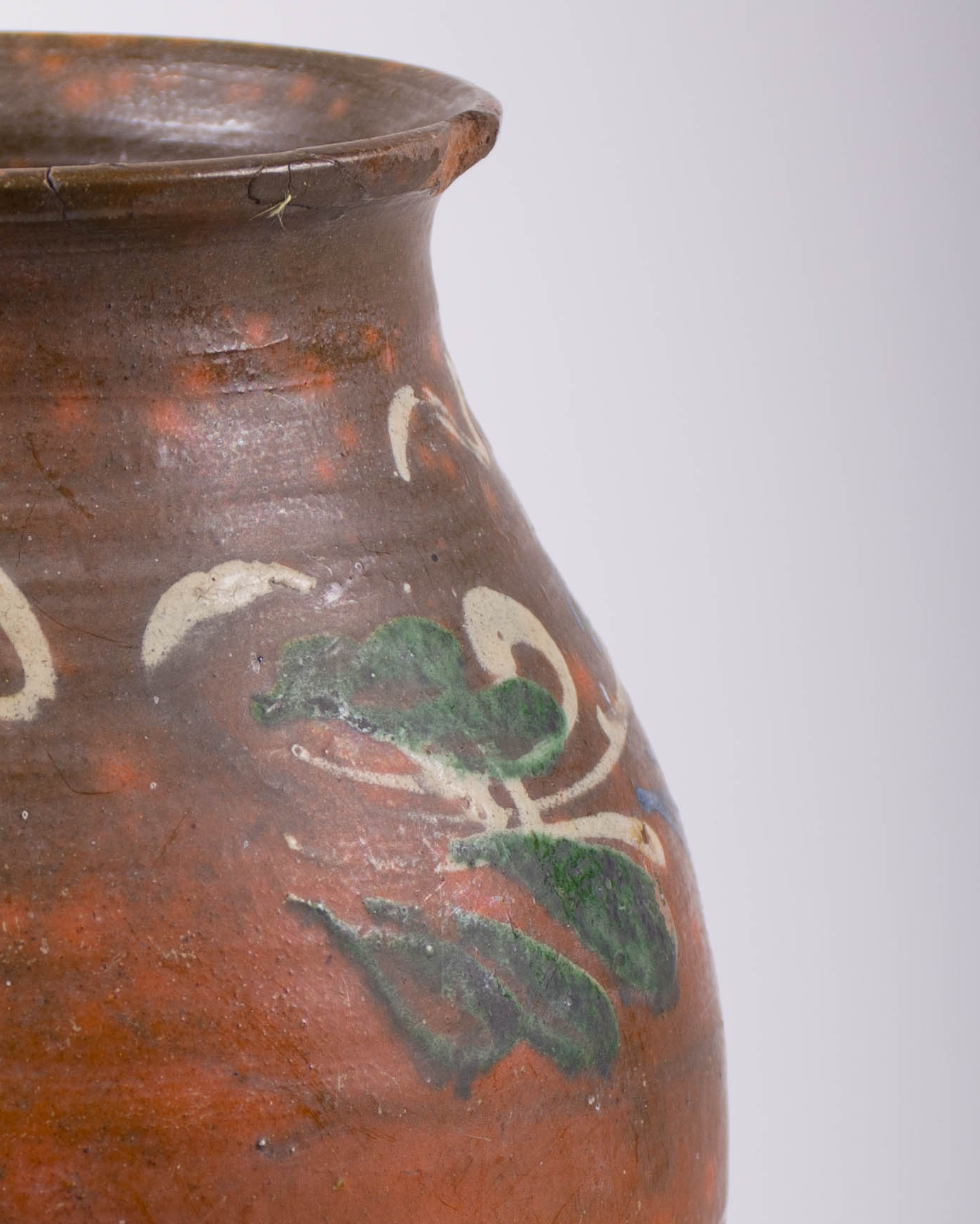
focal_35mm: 208
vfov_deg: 9.3
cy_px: 1001
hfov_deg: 7.4
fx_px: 7540
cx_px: -64
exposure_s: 1/200
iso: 100
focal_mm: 52
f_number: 6.3
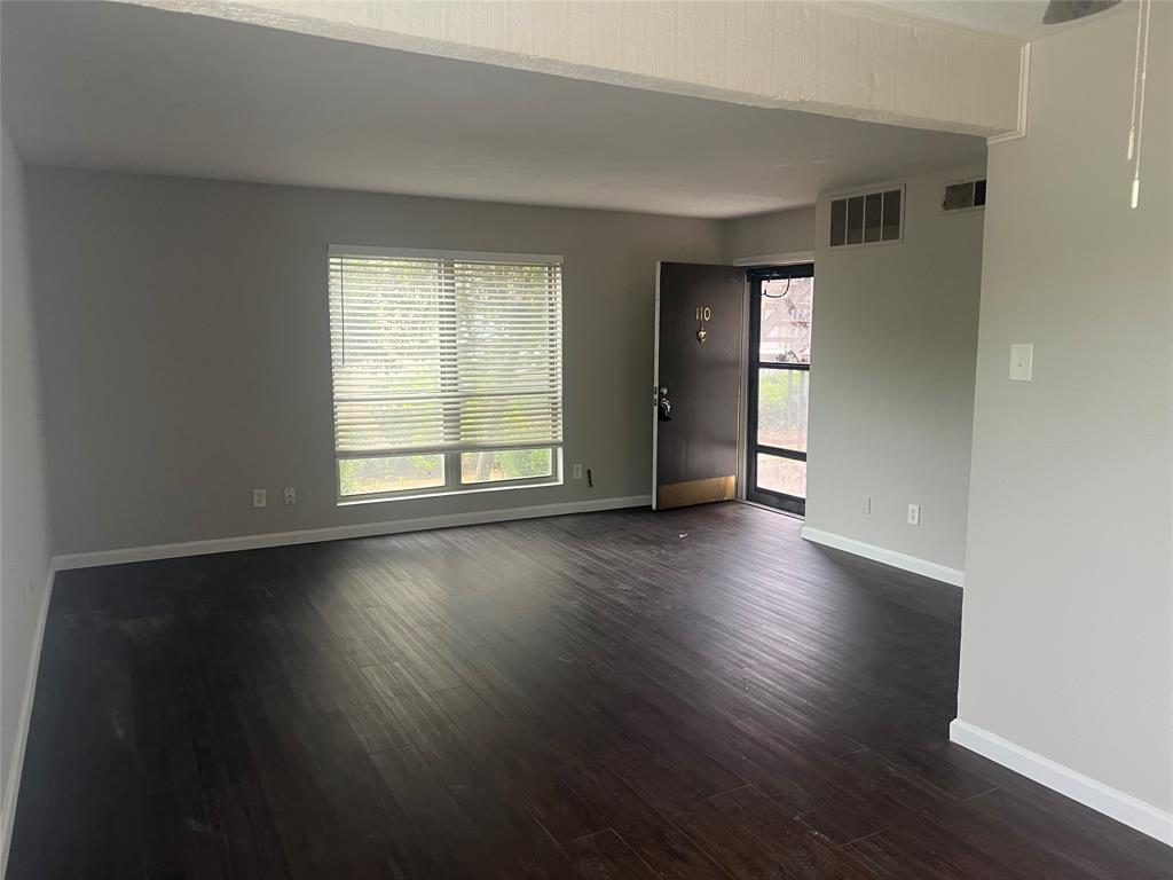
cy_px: 440
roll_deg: +0.0
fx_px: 881
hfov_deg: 67.3
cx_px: 586
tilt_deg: -6.2
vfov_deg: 53.1
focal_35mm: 26
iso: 125
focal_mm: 5.7
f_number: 1.5
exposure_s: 1/60
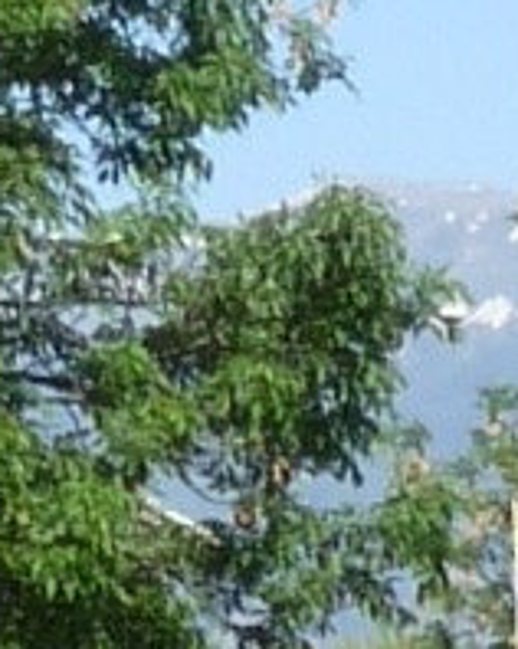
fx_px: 10000
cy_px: 2537
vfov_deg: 3.5
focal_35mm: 521
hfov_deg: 3.0
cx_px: 1026
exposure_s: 1/320
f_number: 5.6
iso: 100
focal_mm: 6.6
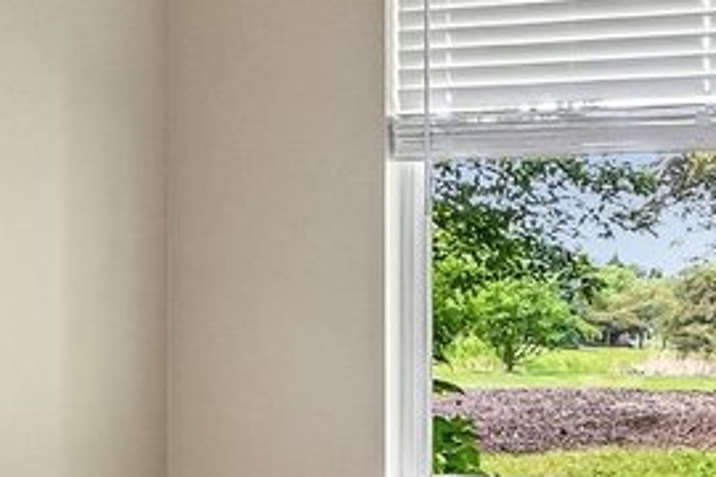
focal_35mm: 96
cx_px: 400
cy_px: 398
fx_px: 1909
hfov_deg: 21.2
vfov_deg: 14.2
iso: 400
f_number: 13
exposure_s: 1/6
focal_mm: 16
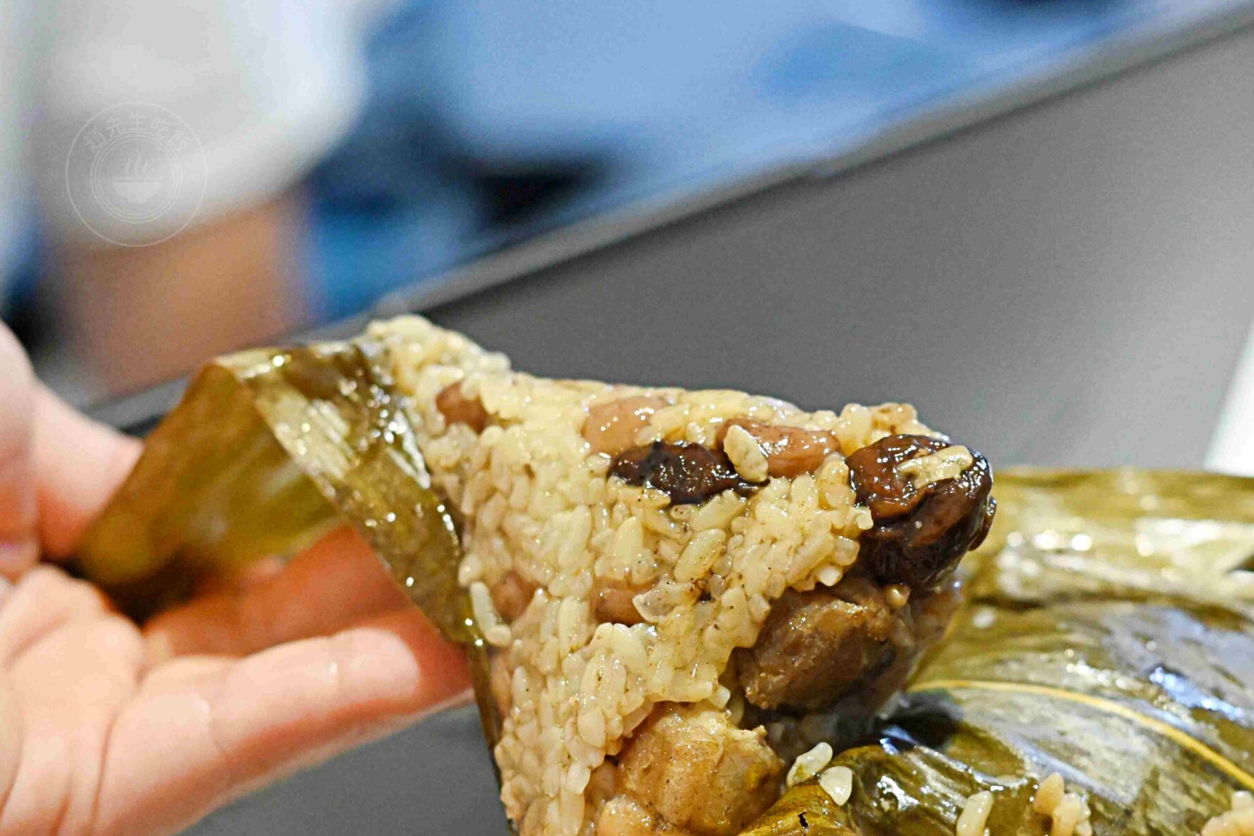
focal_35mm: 107
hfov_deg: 19.1
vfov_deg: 12.8
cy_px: 557
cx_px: 663
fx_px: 3727
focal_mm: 50
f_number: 3.2
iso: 4500
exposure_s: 1/200
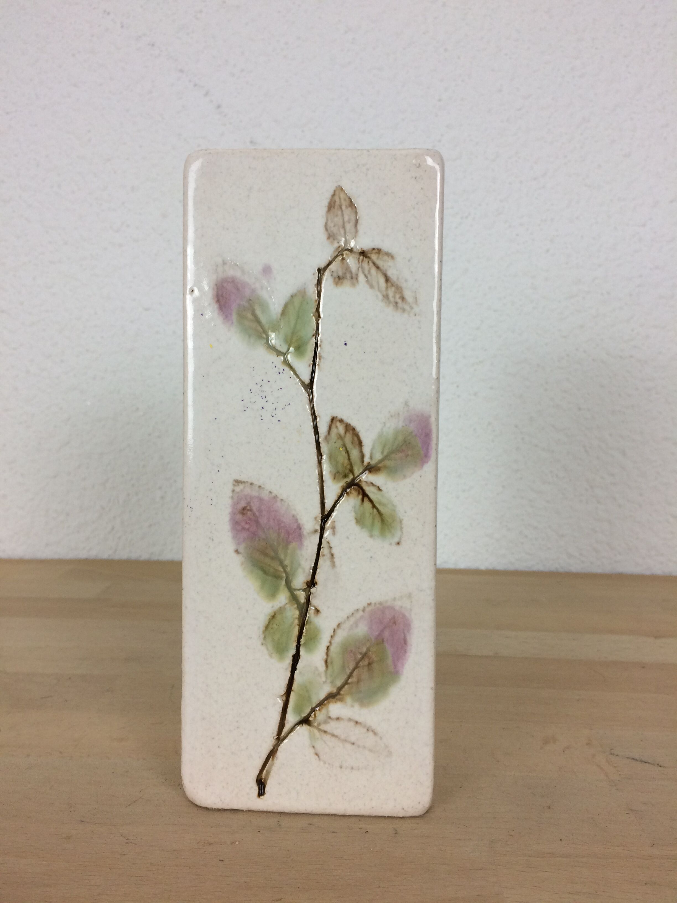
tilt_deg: -5.2
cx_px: 338
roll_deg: -0.5
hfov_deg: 48.2
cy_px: 452
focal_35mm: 29
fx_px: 756
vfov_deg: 61.7
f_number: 2.2
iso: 64
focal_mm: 4.15
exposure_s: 1/100
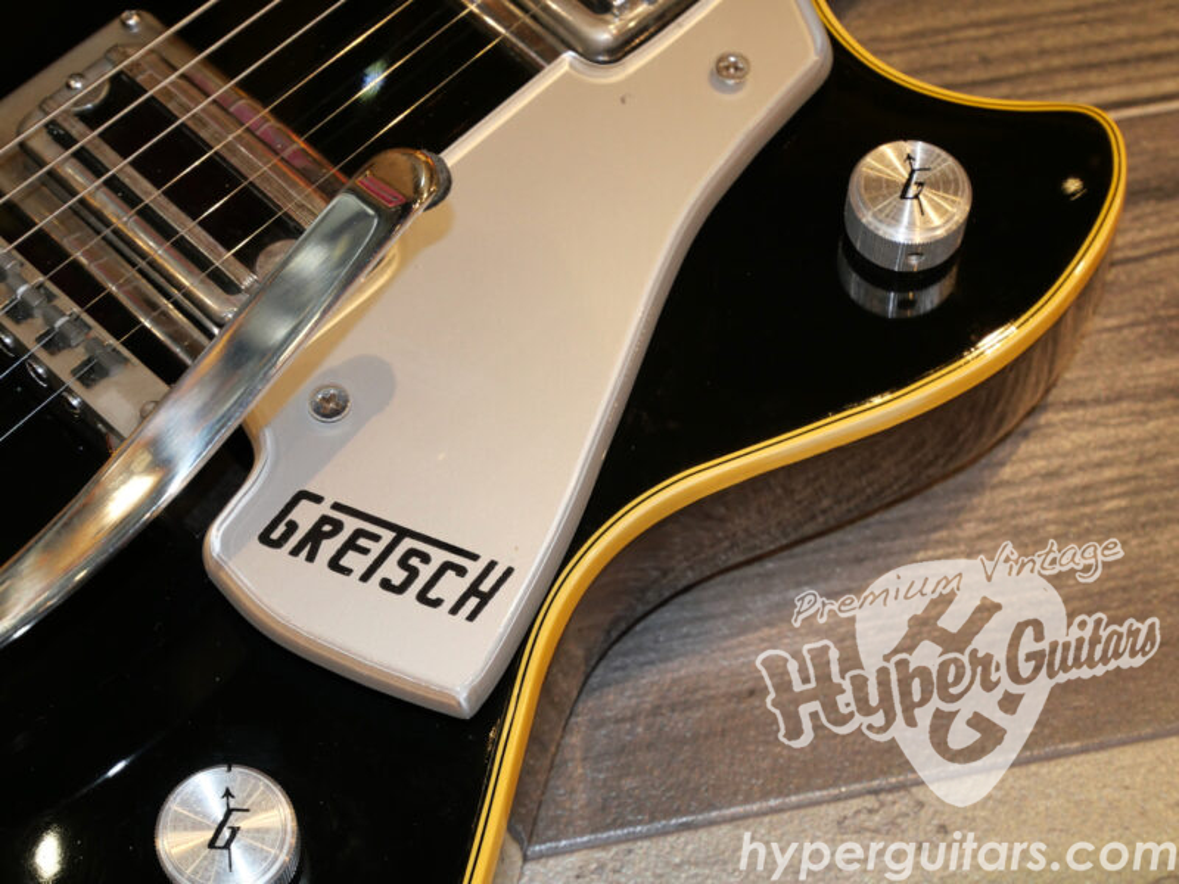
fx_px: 2180
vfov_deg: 22.9
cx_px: 590
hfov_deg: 30.3
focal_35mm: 64
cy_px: 442
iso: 800
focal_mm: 32
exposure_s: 1/50
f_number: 5.6
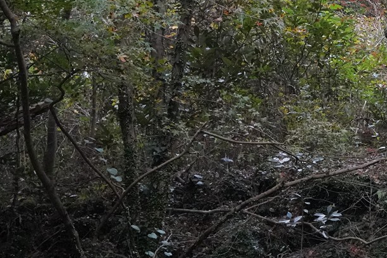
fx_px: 1236
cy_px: -65
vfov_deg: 11.6
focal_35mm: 115
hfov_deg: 16.8
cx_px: 508
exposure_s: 1/100
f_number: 8
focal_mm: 35
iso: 12800
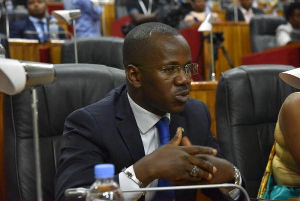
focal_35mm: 78
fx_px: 650
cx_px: 150
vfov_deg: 17.5
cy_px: 100
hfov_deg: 26.0
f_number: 5
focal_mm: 78
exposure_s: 1/100
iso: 8000
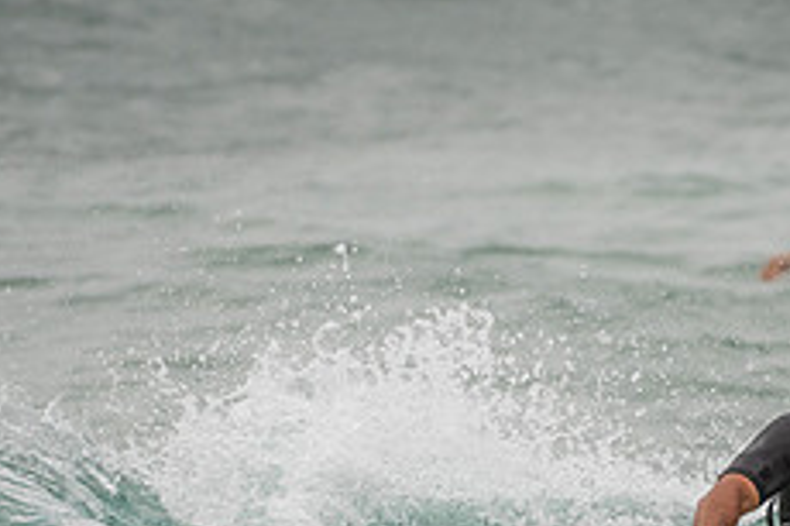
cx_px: 859
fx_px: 27695
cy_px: 627
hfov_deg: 1.6
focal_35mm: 1263
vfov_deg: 1.1
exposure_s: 1/2000
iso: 280
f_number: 5.6
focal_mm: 500
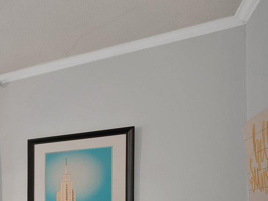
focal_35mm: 42
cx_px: -178
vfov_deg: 30.9
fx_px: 325
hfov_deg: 25.2
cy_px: 218
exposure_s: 1/4
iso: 640
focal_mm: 13
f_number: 9
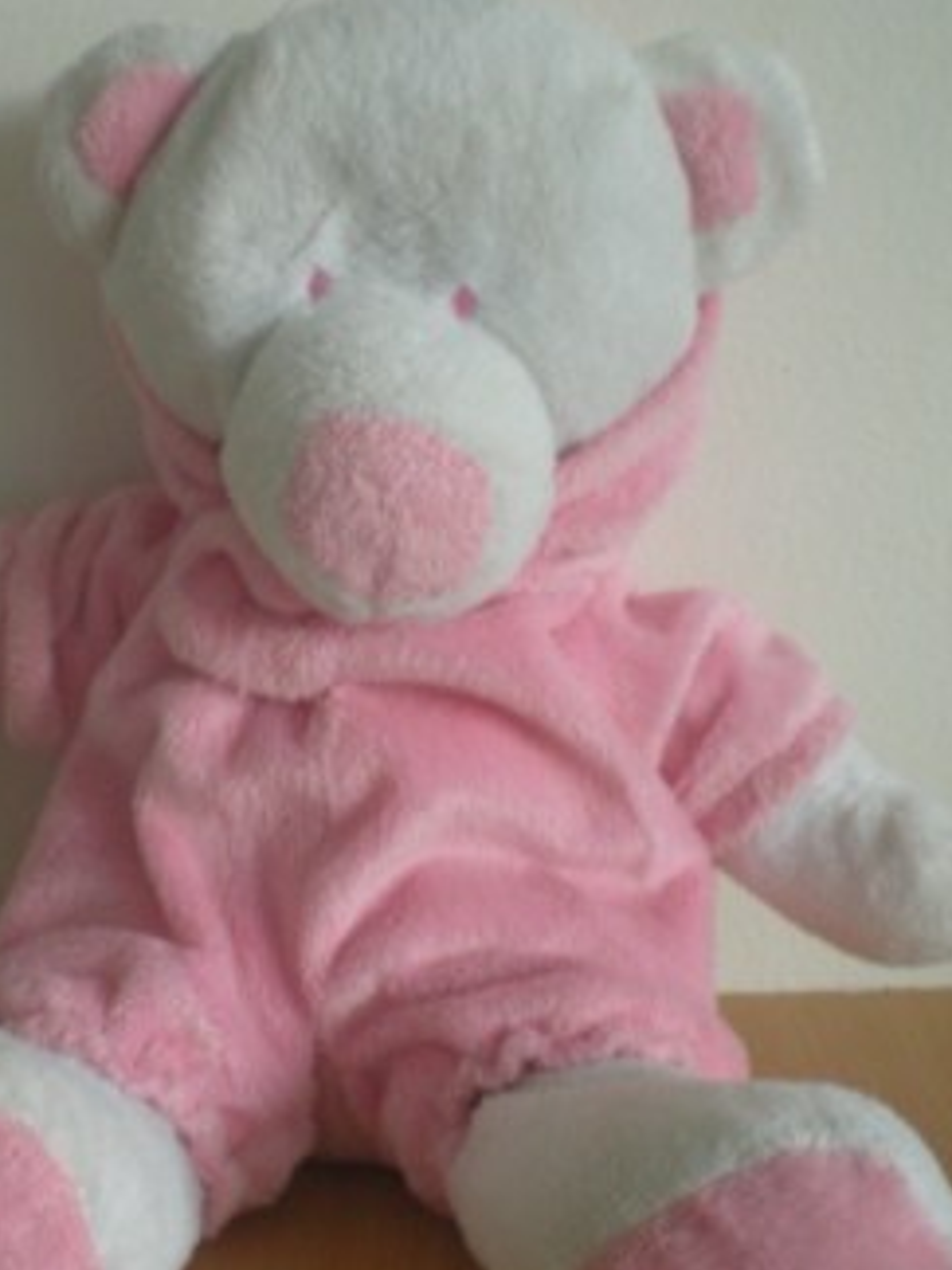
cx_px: 306
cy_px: 670
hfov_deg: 23.9
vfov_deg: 31.7
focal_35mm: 61
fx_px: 2237
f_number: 3.1
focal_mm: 6.3
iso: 200
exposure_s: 1/25.8
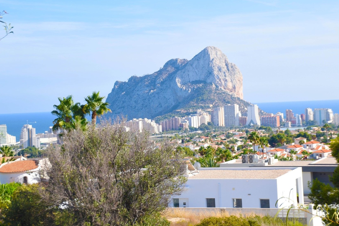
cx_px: 171
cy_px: 108
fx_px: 772
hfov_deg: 24.8
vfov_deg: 16.7
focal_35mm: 82
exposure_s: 1/125
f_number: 13
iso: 100
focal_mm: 50
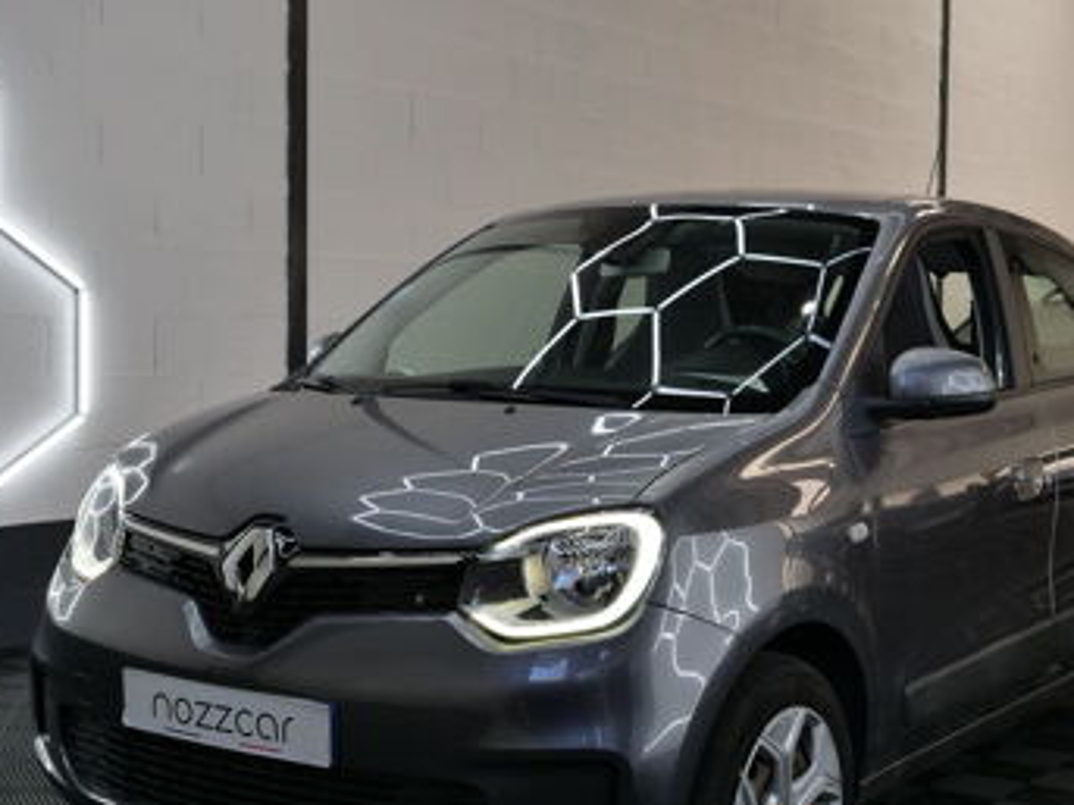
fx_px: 1737
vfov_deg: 26.1
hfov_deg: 34.3
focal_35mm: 56
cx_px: 629
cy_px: 439
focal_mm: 20
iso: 200
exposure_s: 1/60
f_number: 3.9
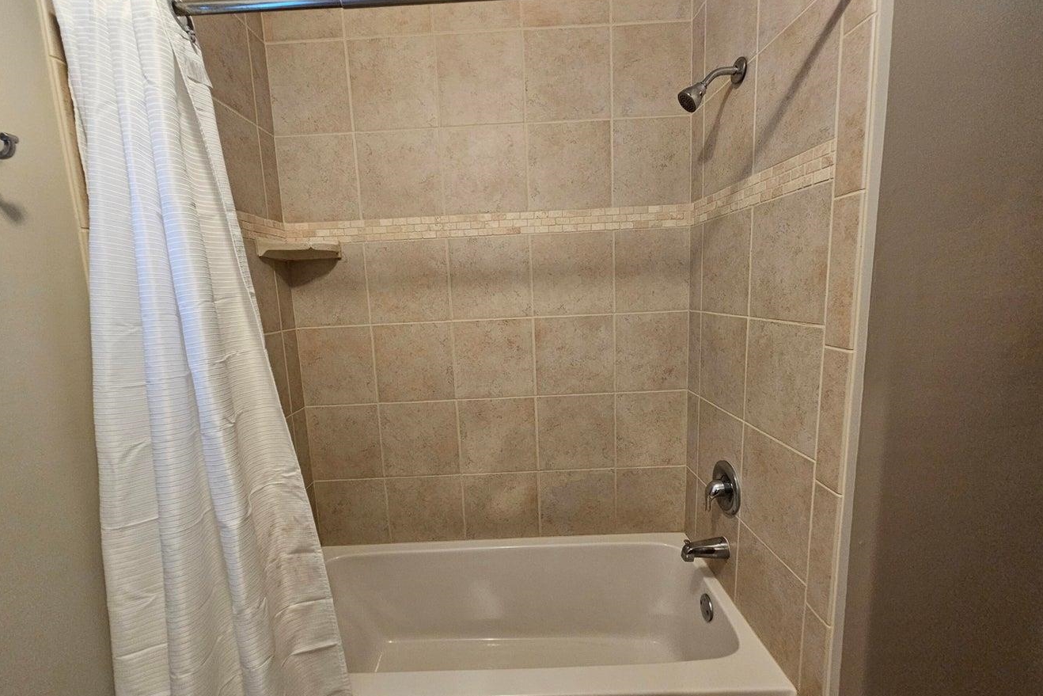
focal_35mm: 14
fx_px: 406
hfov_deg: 104.2
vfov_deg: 81.2
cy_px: 347
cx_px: 512
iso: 400
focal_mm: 2.2
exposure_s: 1/60
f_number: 2.2
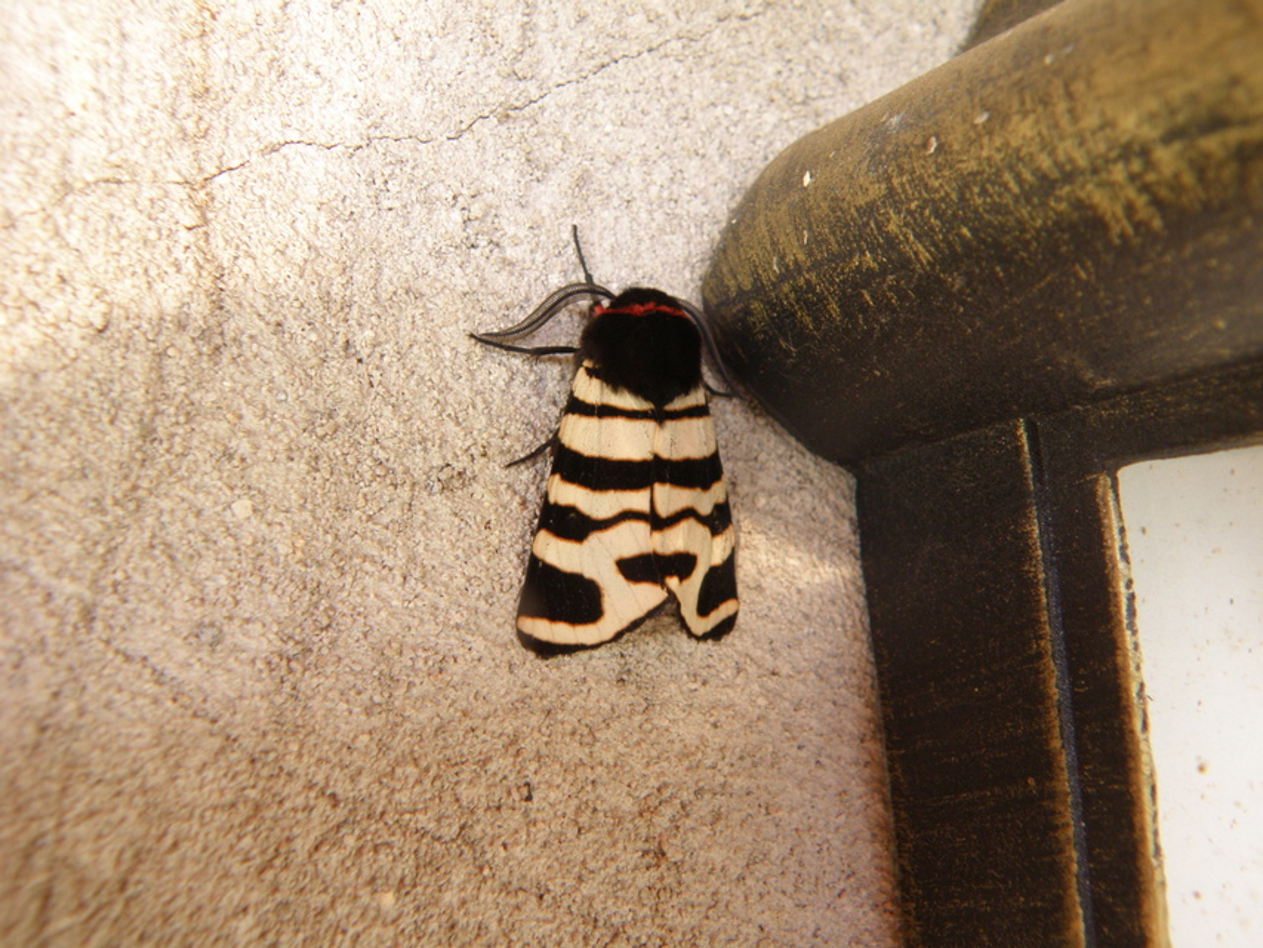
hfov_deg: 56.8
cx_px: 632
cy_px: 474
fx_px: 1168
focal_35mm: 32
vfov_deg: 44.2
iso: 125
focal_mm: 5.72
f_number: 3.1
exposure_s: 1/15
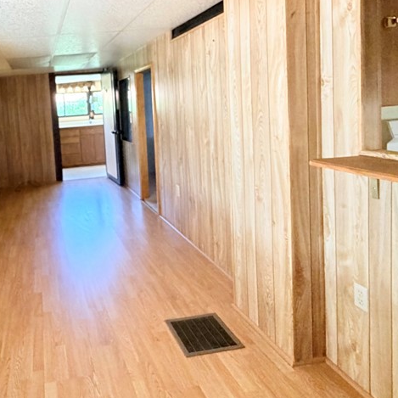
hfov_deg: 55.6
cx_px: 89
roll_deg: +4.7
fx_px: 351
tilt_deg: -4.6
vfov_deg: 57.7
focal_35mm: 27
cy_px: 132
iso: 500
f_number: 2.2
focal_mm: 2.22
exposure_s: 1/60
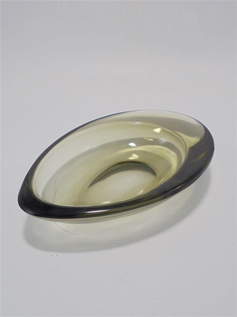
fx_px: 310
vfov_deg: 54.0
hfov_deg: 41.8
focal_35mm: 34
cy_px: 158
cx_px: 118
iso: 100
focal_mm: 6.1
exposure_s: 1/30
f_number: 4
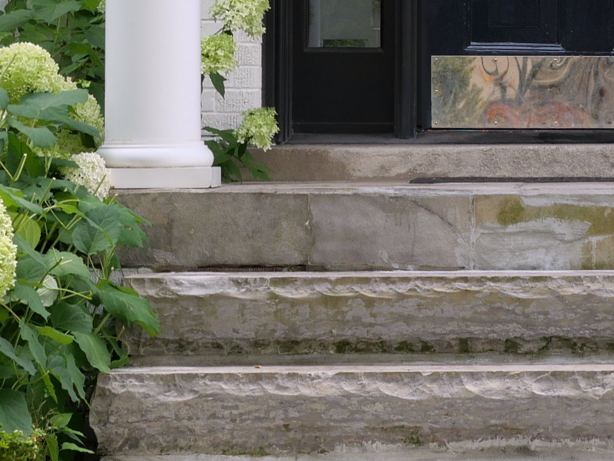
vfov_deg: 7.8
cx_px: 543
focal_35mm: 186
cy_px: -210
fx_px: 3300
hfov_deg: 10.6
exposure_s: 1/60
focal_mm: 23
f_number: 7.1
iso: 200
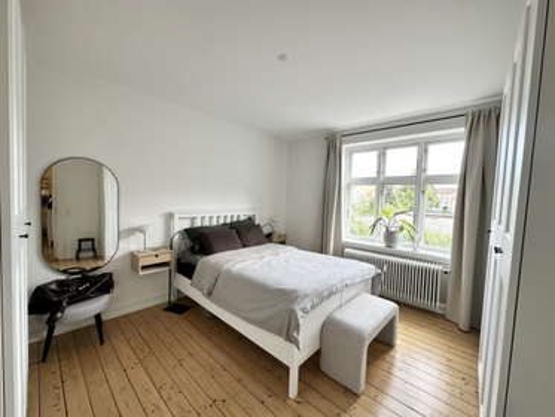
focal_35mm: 14
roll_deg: -1.9
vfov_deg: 85.7
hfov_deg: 102.0
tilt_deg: -3.1
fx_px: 225
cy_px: 208
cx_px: 278
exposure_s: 1/99
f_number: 2.2
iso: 100
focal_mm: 2.22
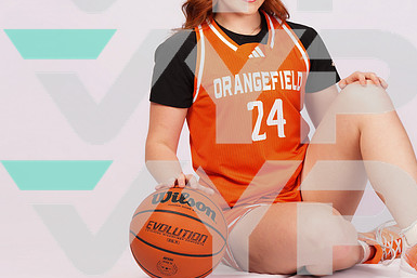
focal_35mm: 131
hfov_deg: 15.6
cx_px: 279
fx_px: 1518
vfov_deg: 10.5
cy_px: 87
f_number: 6.3
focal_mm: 87
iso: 160
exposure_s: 1/250
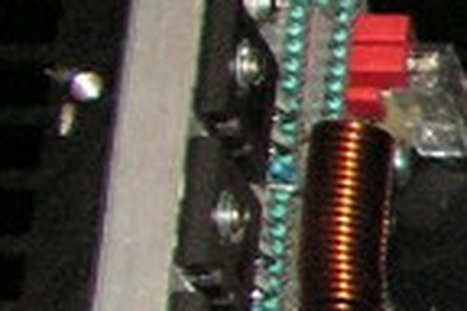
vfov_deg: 4.9
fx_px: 3606
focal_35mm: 278
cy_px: 165
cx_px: 1403
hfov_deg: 6.7
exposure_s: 1/40
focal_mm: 6
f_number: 3.2
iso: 160
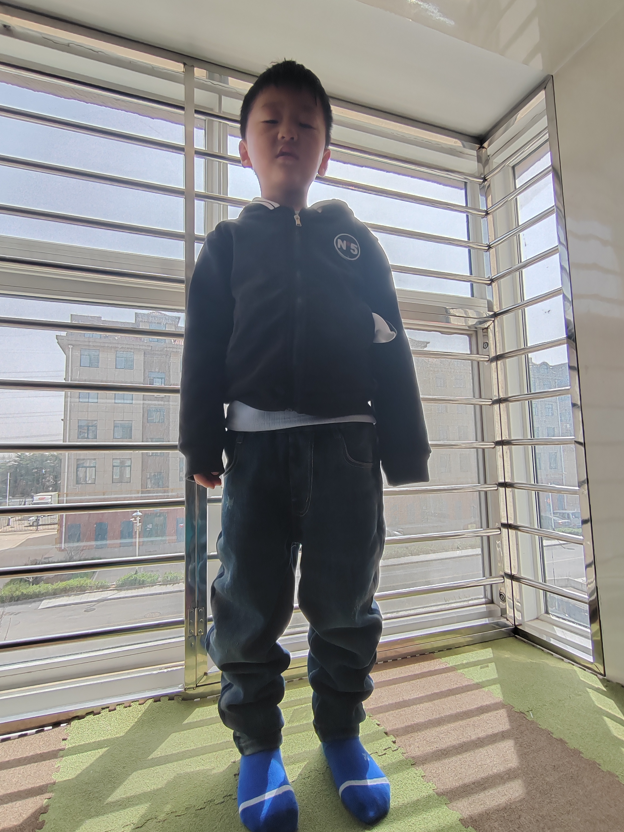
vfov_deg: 91.0
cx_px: 293
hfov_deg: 74.7
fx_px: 409
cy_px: 417
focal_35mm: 17
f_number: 2.2
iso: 100
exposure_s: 1/320
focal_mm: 1.68
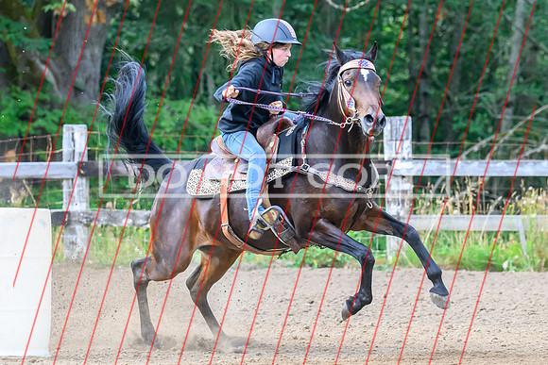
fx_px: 4731
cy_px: 222
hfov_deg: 6.6
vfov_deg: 4.4
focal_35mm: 311
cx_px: 265
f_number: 5.6
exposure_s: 1/1600
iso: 5600
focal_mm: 195
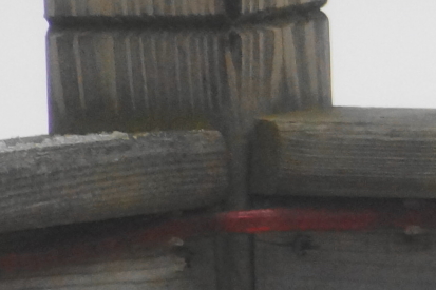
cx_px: 514
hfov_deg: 2.3
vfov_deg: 1.5
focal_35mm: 908
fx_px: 10992
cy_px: -55
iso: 800
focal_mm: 250
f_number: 6.3
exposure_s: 1/400
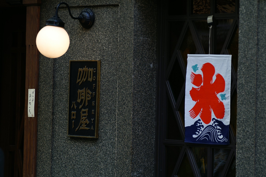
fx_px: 1440
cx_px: 133
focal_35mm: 195
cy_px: 88
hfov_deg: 10.6
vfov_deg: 7.0
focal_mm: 130
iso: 100
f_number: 3.5
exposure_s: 1/125
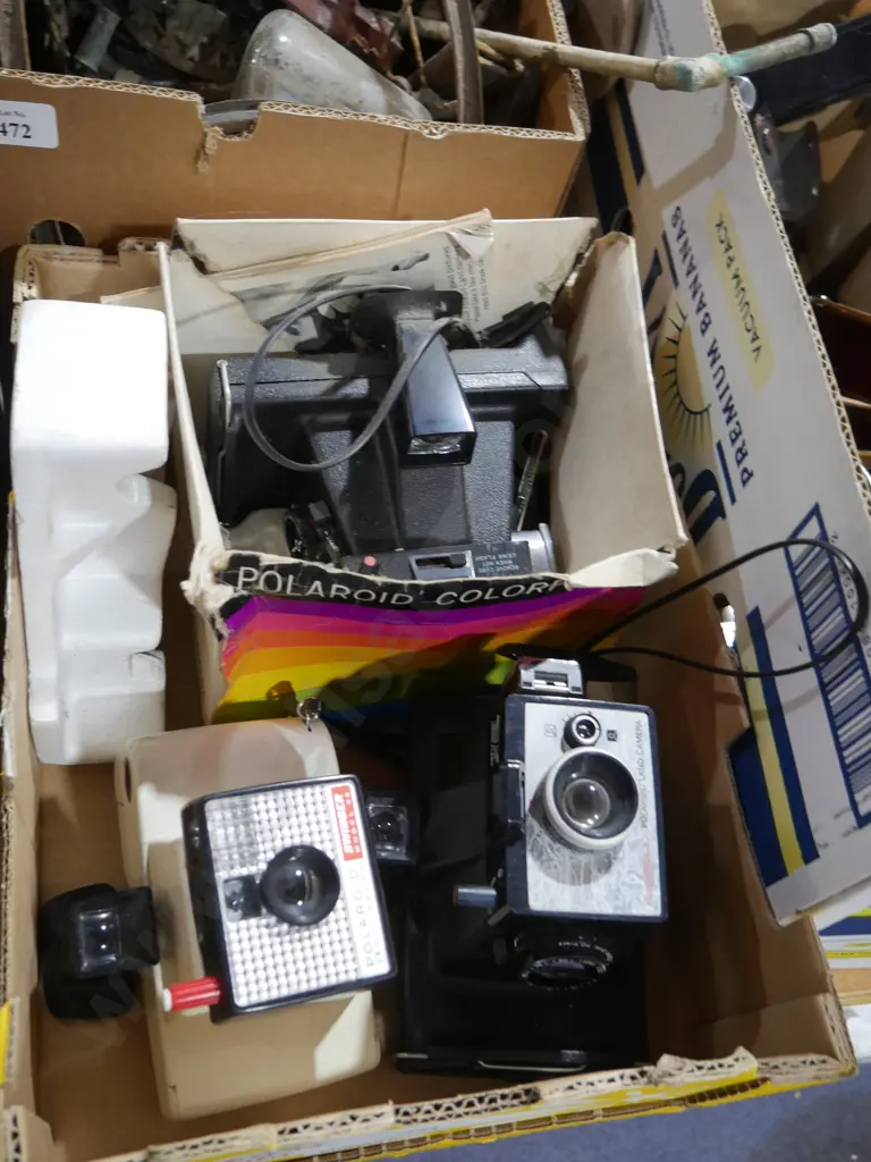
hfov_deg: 44.2
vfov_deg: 56.8
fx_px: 1074
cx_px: 436
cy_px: 581
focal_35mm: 32
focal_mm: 16
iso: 640
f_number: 3.6
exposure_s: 1/60
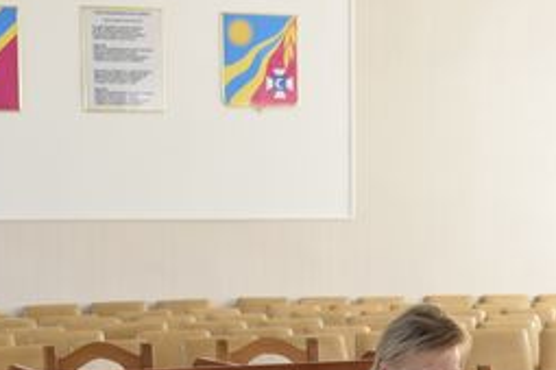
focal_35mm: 110
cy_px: 525
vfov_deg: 11.9
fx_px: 1706
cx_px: 334
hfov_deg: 18.5
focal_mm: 25
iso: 640
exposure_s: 1/125
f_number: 5.6
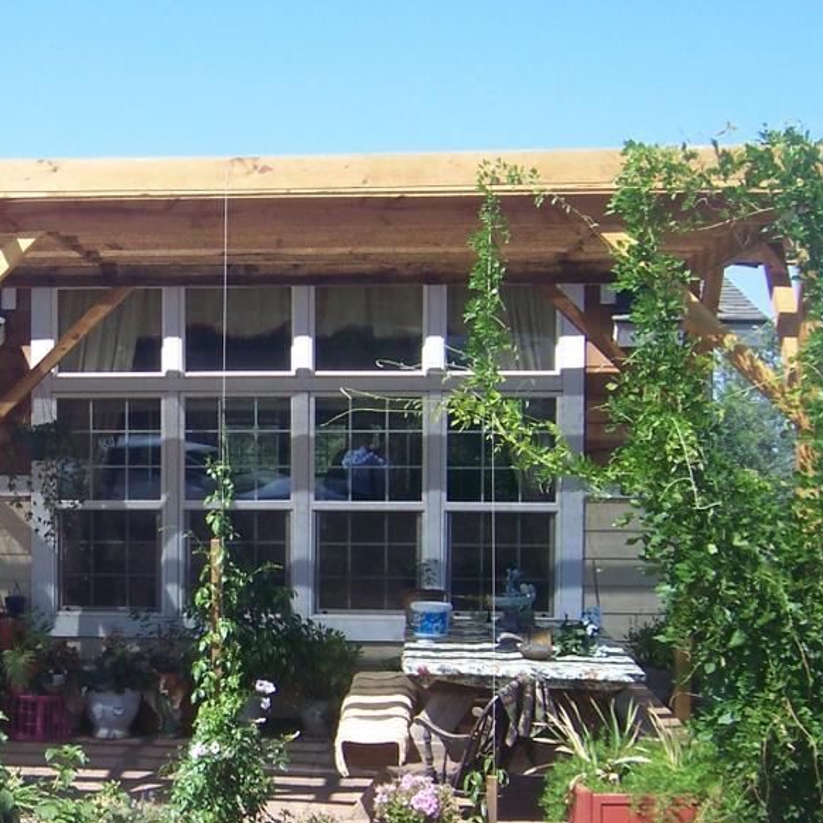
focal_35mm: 70
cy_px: 447
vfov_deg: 24.6
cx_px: 34
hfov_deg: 23.8
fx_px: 1883
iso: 80
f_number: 2.8
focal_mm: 6.2
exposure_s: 1/640
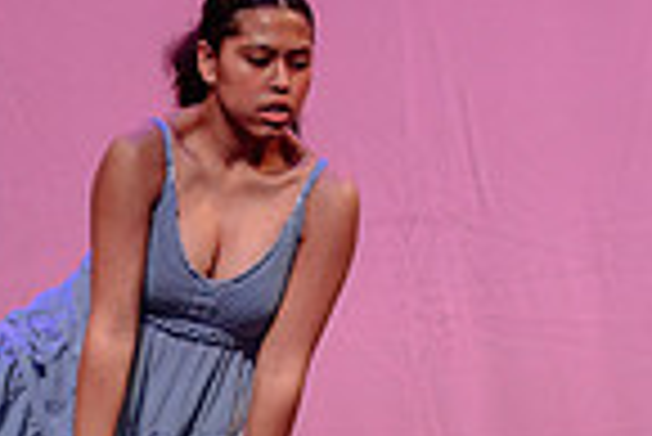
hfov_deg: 2.7
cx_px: 733
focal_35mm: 758
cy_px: 465
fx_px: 13742
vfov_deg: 1.8
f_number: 2.8
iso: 1250
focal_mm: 185
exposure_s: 1/500
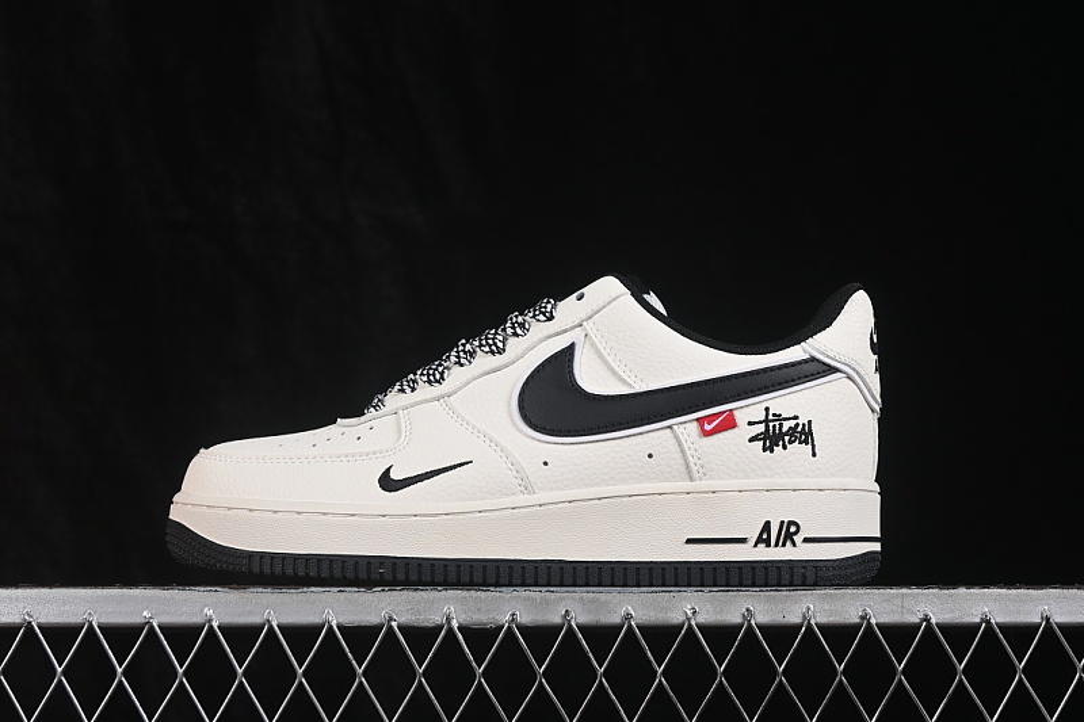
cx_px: 542
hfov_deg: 27.0
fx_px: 2258
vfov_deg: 18.2
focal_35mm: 75
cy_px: 361
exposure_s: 1/80
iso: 160
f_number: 8
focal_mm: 50
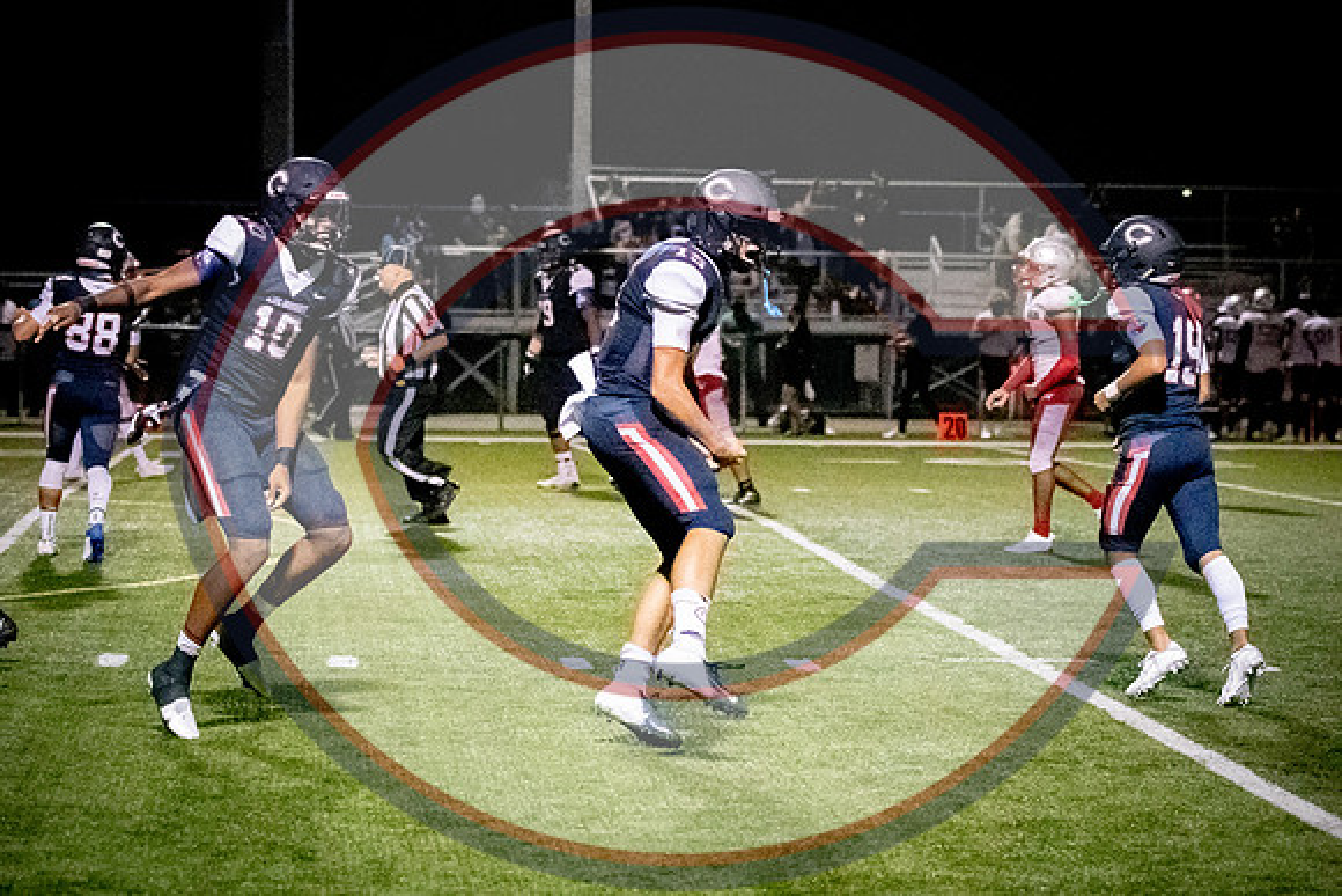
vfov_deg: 11.5
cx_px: 706
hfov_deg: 17.1
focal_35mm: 119
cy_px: 417
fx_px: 4452
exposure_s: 1/3200
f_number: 2.8
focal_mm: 70
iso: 40000
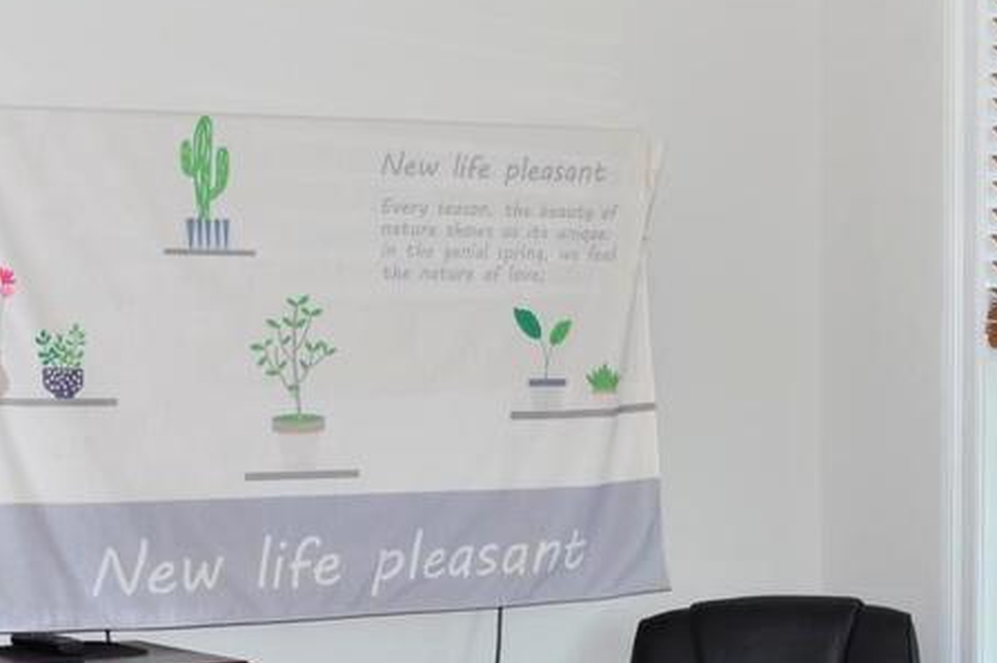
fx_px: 2933
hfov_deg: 19.3
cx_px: 547
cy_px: 574
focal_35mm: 106
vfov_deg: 12.8
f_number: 8
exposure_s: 1/30
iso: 200
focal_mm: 22
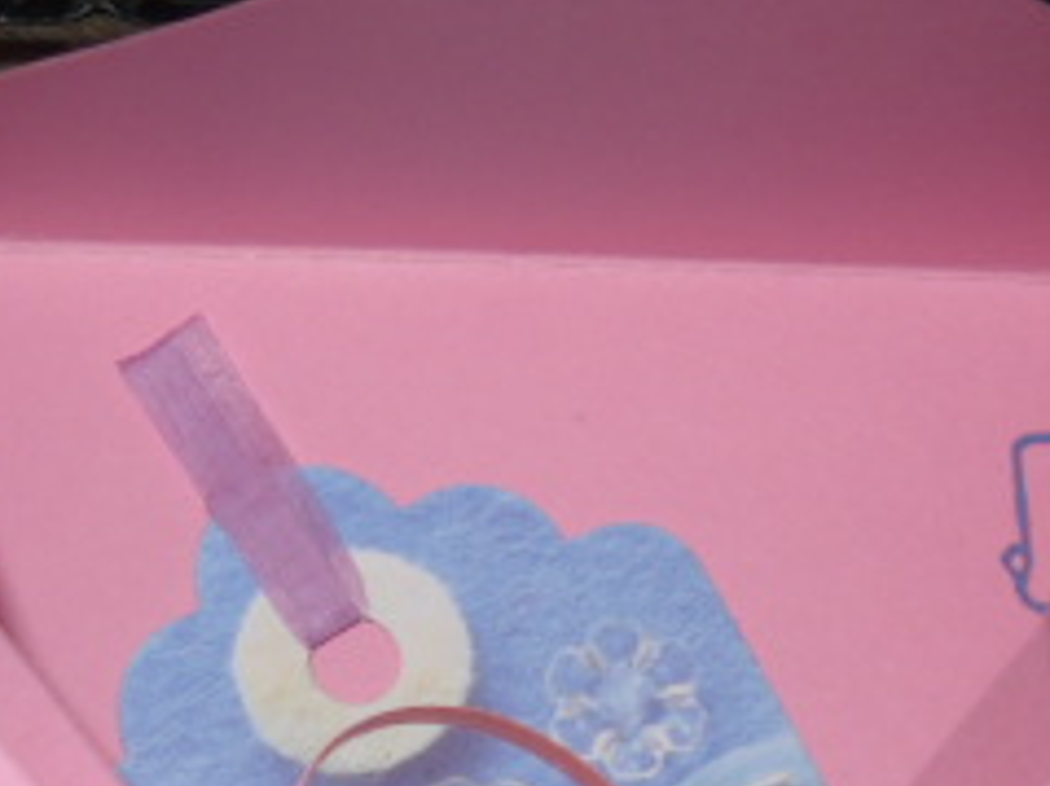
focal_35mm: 110
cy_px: 1019
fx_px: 3335
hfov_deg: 17.9
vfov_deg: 13.0
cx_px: 571
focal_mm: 6.72
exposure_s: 1/30
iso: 64
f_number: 5.5
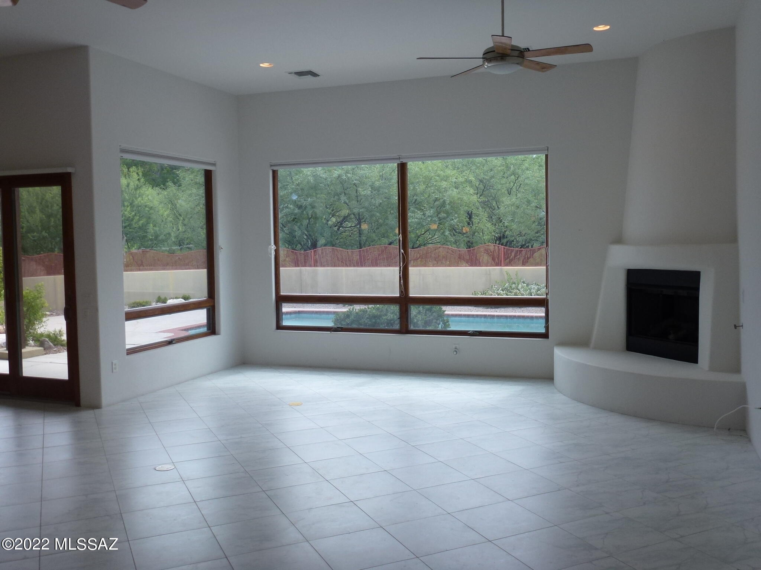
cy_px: 285
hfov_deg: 60.0
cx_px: 380
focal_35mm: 30
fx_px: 660
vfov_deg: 46.8
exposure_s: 1/160
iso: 100
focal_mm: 5.4
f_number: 3.5
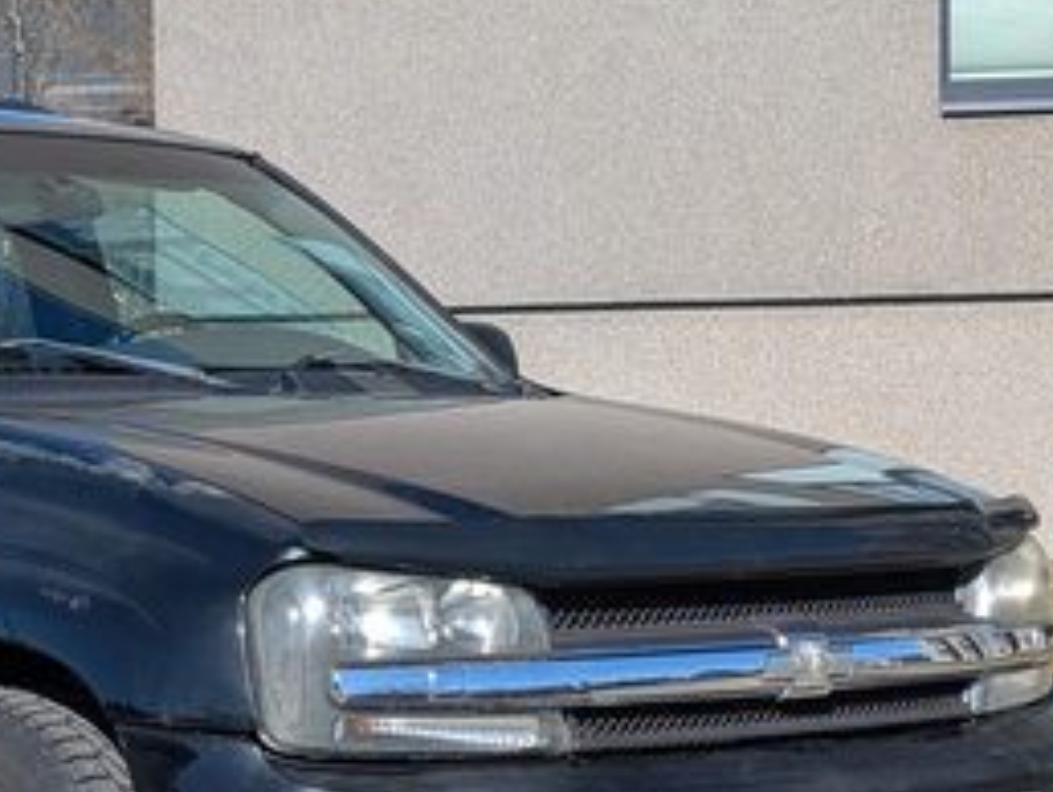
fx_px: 3471
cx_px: 53
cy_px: 670
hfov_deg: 16.9
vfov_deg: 12.9
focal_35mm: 114
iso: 21
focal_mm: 6.9
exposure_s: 1/1233
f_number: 1.68
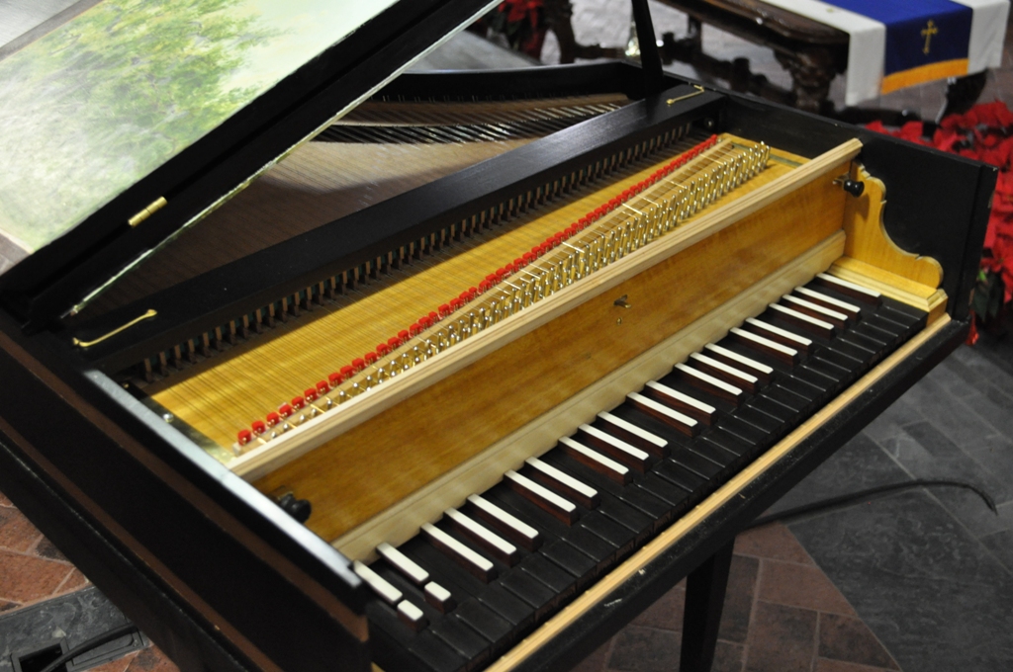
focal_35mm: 39
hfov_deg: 49.6
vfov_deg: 34.1
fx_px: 1096
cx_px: 506
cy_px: 336
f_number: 4.2
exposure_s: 1/15
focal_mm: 26
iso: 1600
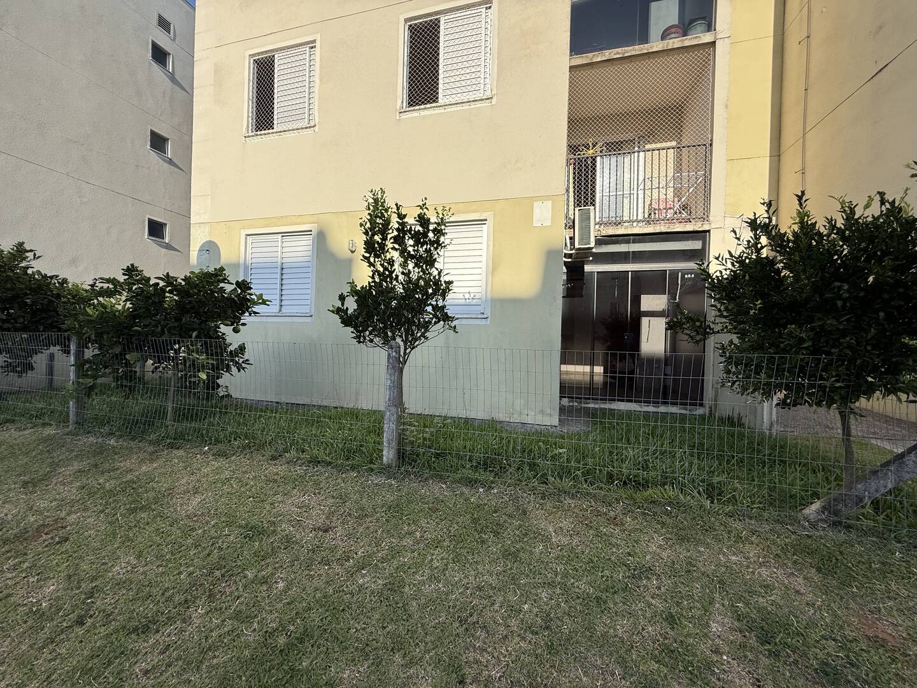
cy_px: 344
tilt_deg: +0.8
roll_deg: -1.4
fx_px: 371
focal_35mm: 14
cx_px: 458
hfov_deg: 102.1
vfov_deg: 85.7
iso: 64
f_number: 2.2
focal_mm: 2.22
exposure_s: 1/1961
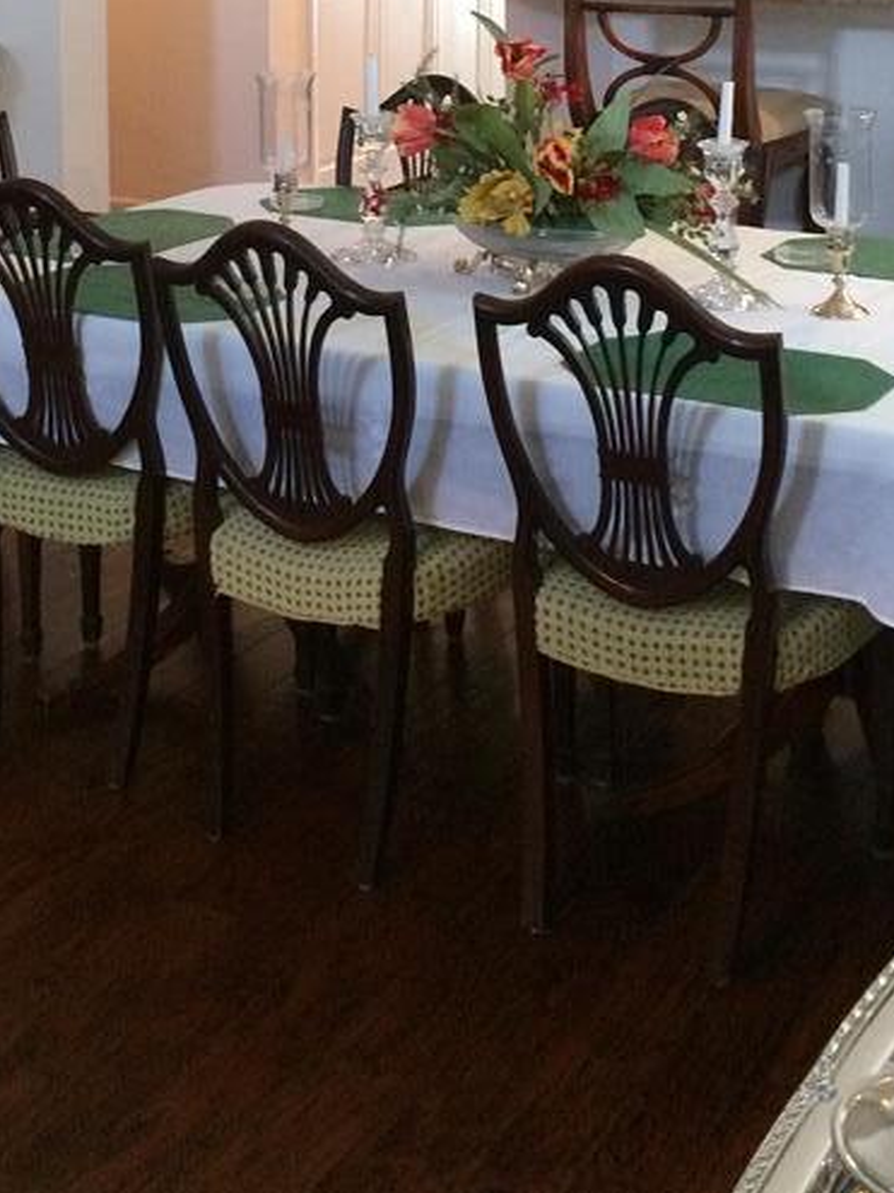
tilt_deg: -5.7
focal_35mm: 60
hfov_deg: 24.4
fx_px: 2067
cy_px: 14
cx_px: 417
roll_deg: +1.1
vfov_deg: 30.1
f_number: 2.2
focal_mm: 4.15
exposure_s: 1/30
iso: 250
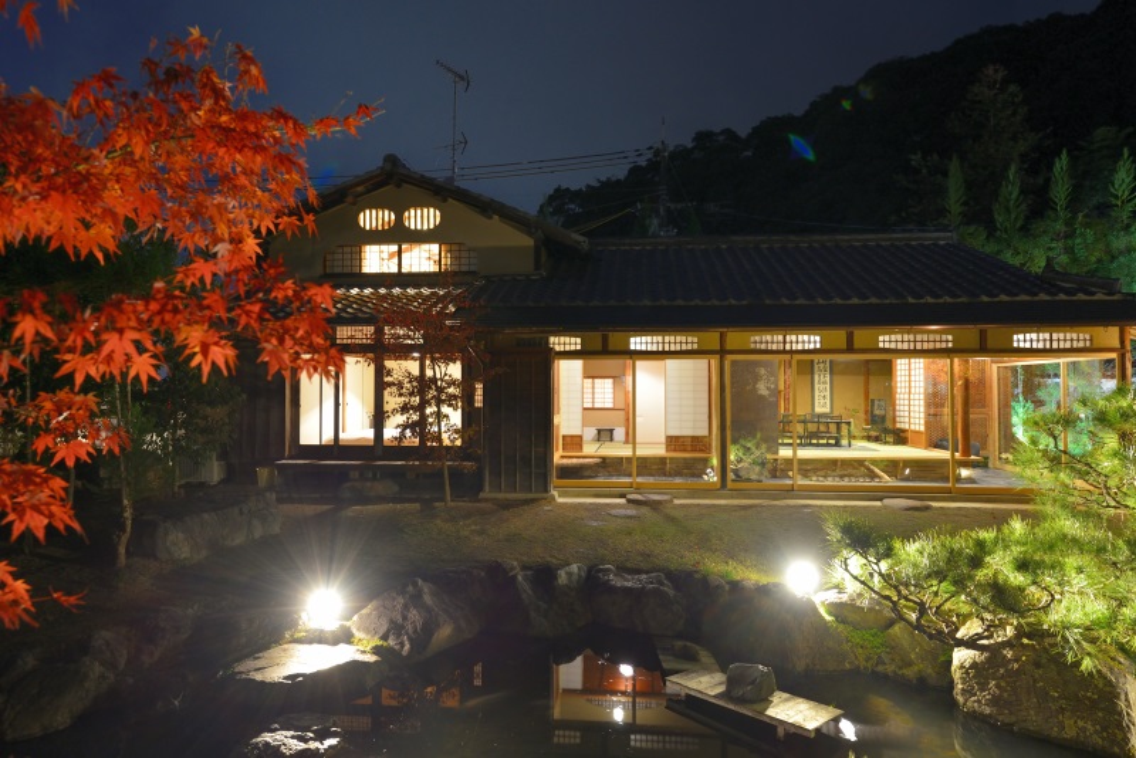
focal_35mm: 22
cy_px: 379
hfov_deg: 78.6
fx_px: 694
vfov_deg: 57.3
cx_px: 568
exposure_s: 1.6
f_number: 7.1
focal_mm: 22
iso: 800
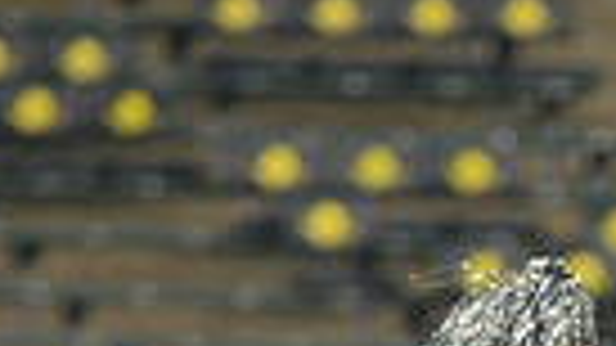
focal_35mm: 995
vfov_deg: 1.2
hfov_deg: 2.2
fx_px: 16249
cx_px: 578
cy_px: 957
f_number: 5.6
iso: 2000
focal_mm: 290
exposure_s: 1/640
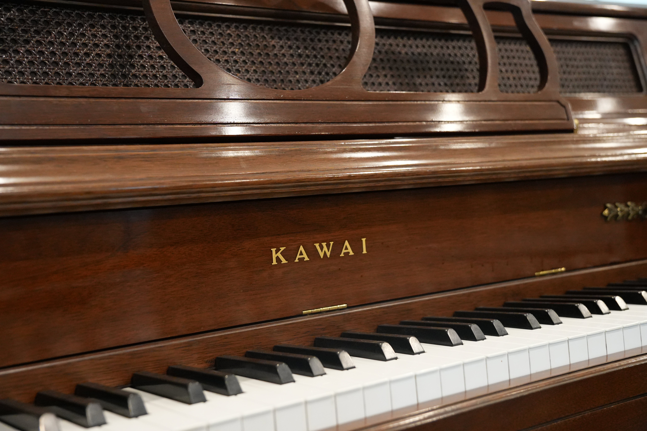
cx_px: 324
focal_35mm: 45
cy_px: 216
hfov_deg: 43.6
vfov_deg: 29.9
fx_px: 809
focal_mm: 30
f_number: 2.8
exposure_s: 1/160
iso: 3200
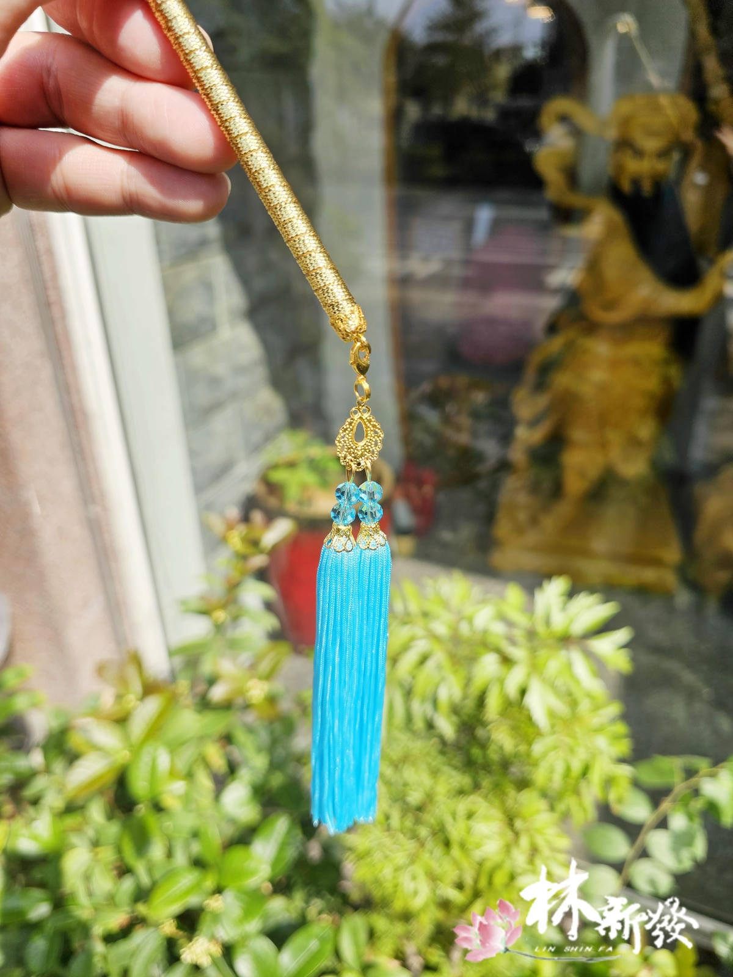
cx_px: 366
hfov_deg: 58.9
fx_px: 649
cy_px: 488
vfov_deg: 73.9
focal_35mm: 23
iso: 16
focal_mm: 6.3
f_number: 1.7
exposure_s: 1/553
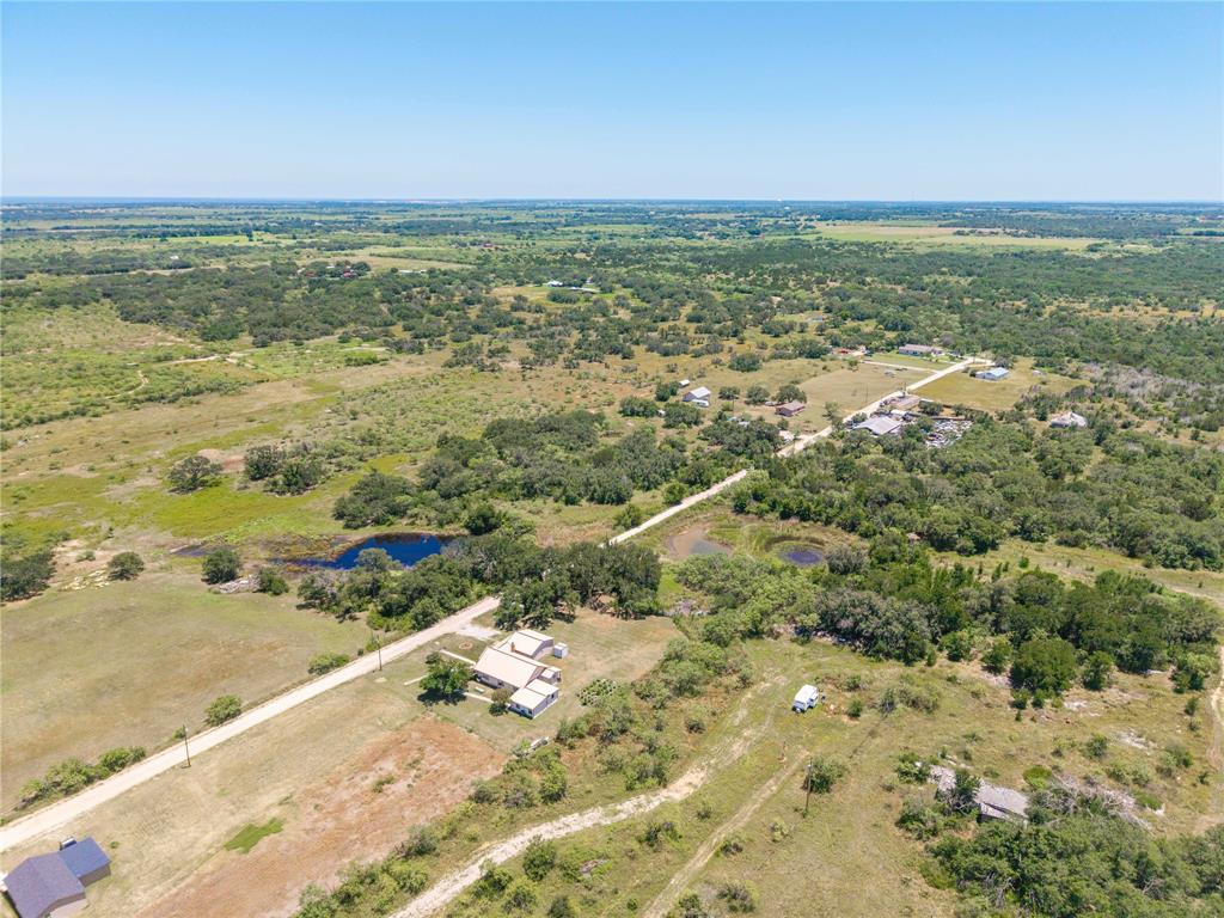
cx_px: 612
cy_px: 459
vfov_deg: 56.8
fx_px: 849
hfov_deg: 71.6
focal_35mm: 24
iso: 140
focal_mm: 8.67
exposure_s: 1/3000
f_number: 1.8
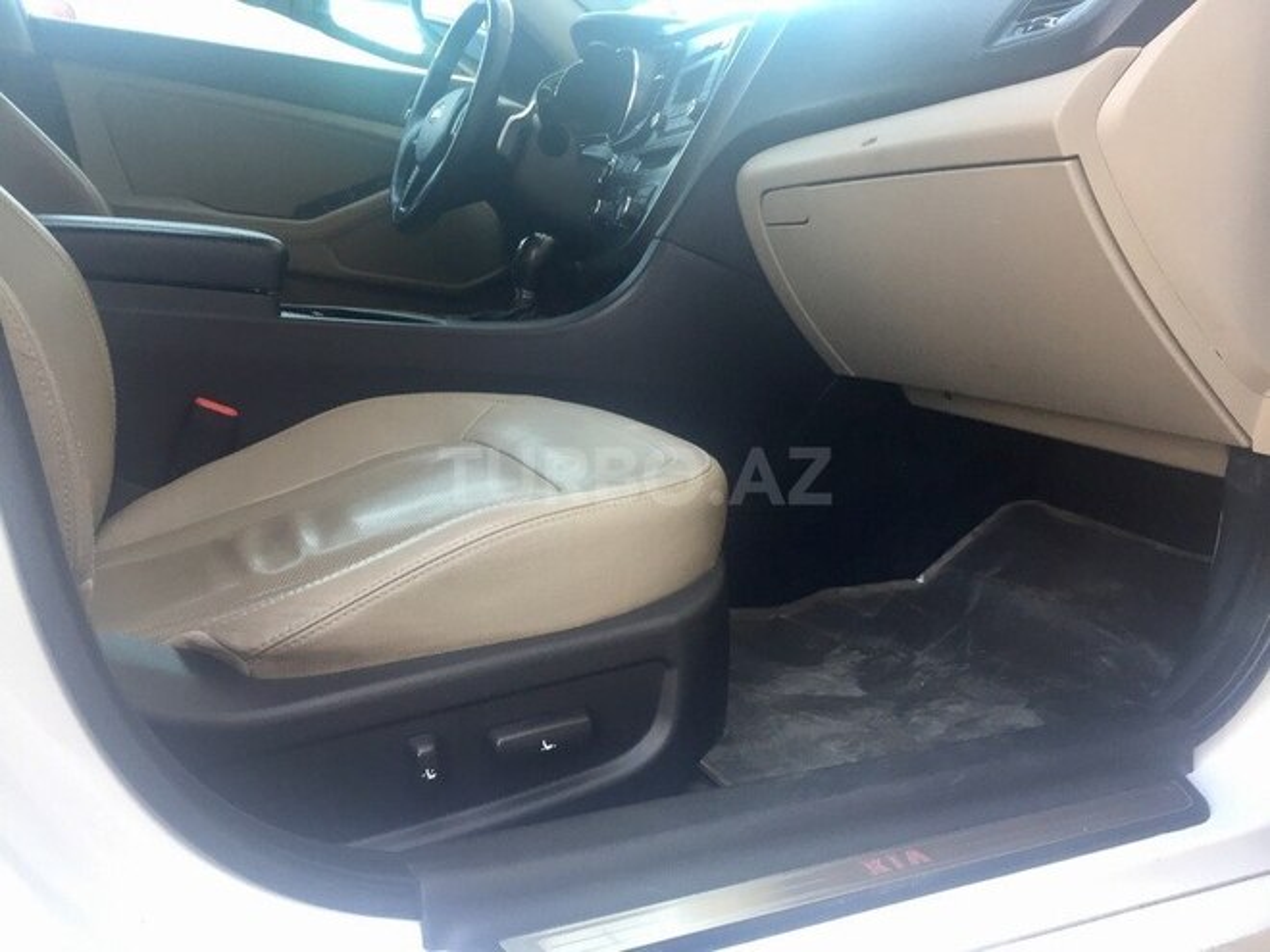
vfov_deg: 48.2
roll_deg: -0.7
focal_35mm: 29
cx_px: 635
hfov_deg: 61.7
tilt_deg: -14.5
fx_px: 1064
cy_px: 476
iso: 40
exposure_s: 1/33
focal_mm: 4.15
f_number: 2.2
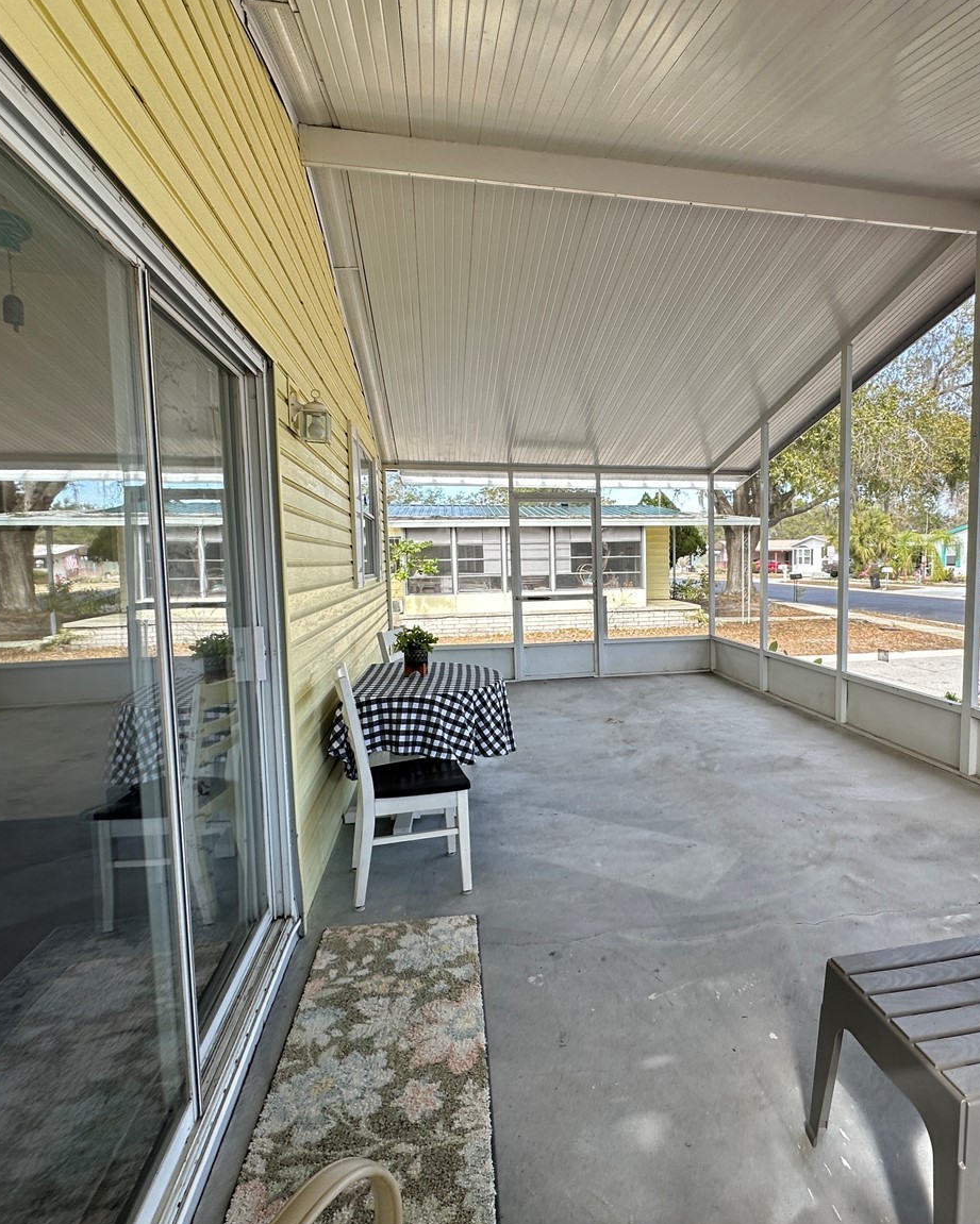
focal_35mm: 19
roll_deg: +0.0
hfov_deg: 69.9
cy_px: 618
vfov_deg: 83.3
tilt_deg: -3.5
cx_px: 603
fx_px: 689
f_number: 2.2
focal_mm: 2.22
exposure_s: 1/130
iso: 40
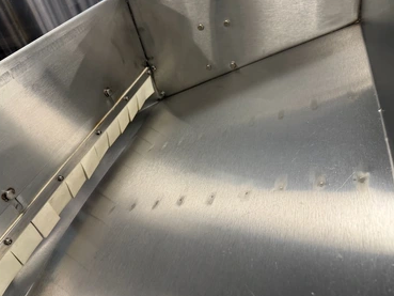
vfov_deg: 53.1
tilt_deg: -35.1
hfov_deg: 67.3
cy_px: 139
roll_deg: +14.8
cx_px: 189
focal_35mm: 26
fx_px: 296
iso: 125
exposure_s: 1/60
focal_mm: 6.76
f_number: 1.78
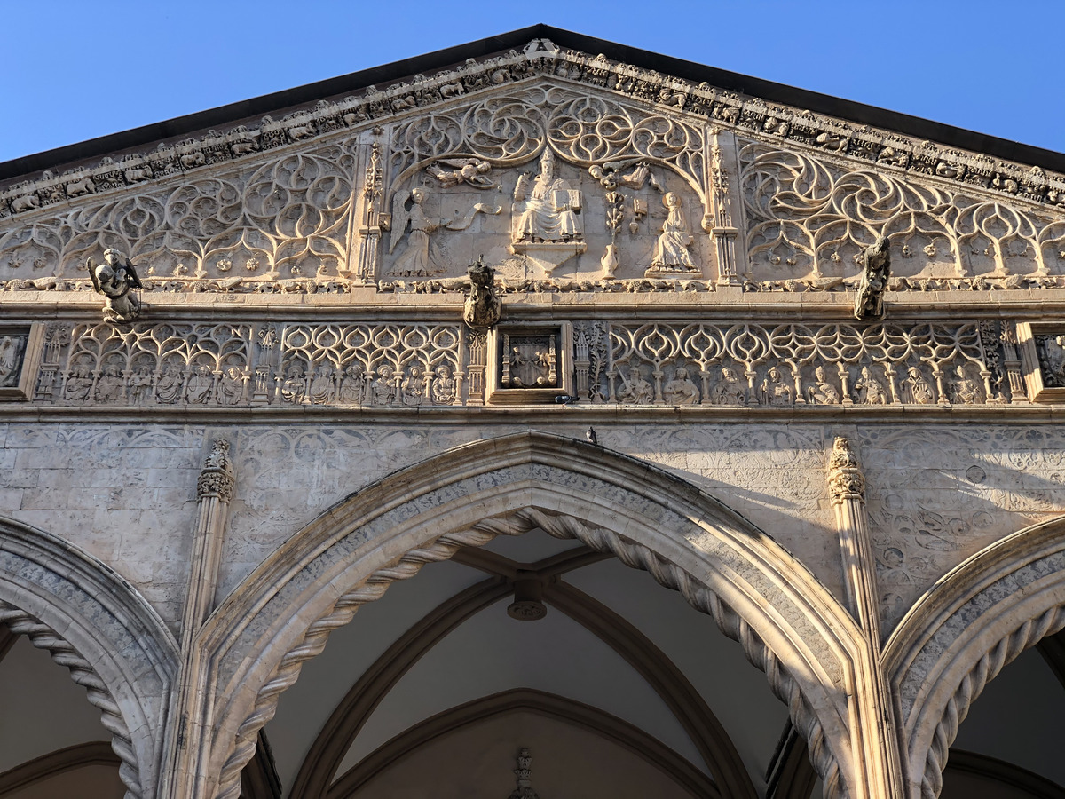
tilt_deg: +34.1
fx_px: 1600
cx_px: 532
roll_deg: +0.8
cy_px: 400
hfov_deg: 36.8
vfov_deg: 28.0
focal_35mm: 52
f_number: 2.4
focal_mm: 6
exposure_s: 1/279
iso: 16
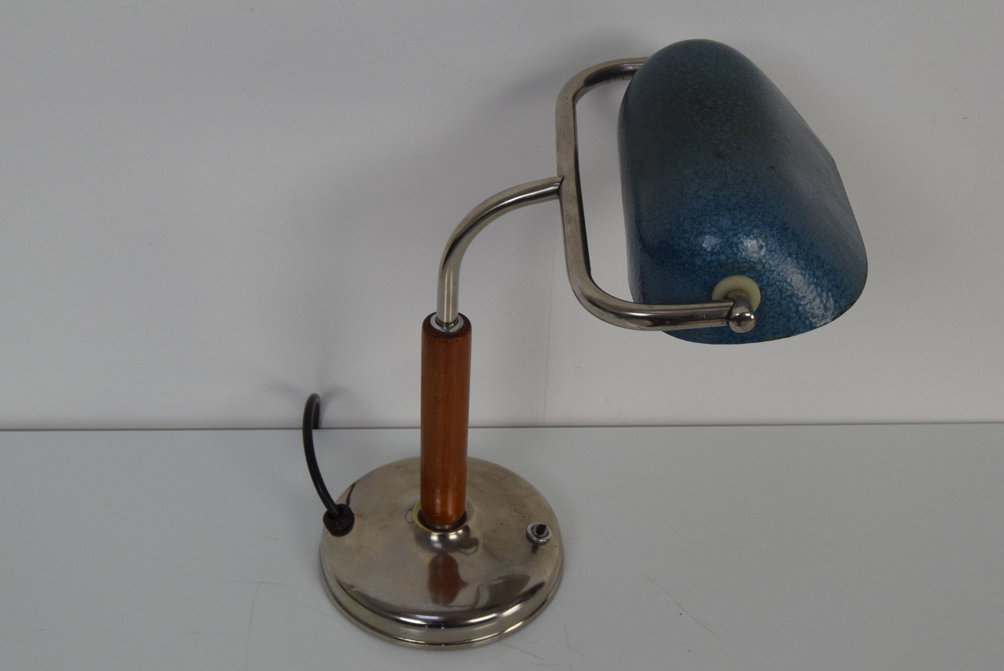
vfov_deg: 28.1
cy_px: 336
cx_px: 502
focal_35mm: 48
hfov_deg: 41.1
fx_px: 1340
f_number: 9
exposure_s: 1/320
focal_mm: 32
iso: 1600
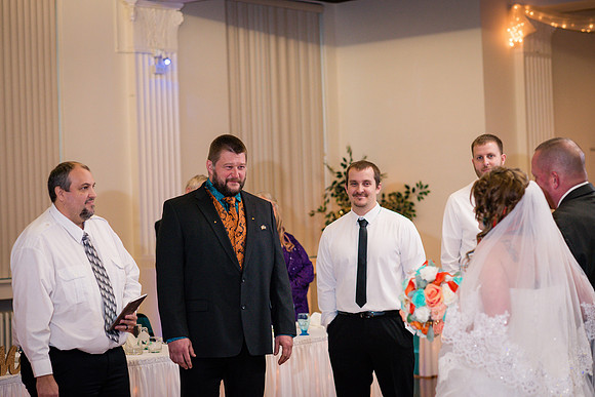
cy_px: 198
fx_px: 1405
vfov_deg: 16.1
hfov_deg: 23.9
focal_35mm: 85
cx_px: 298
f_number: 3.2
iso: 800
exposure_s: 1/200
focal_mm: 85
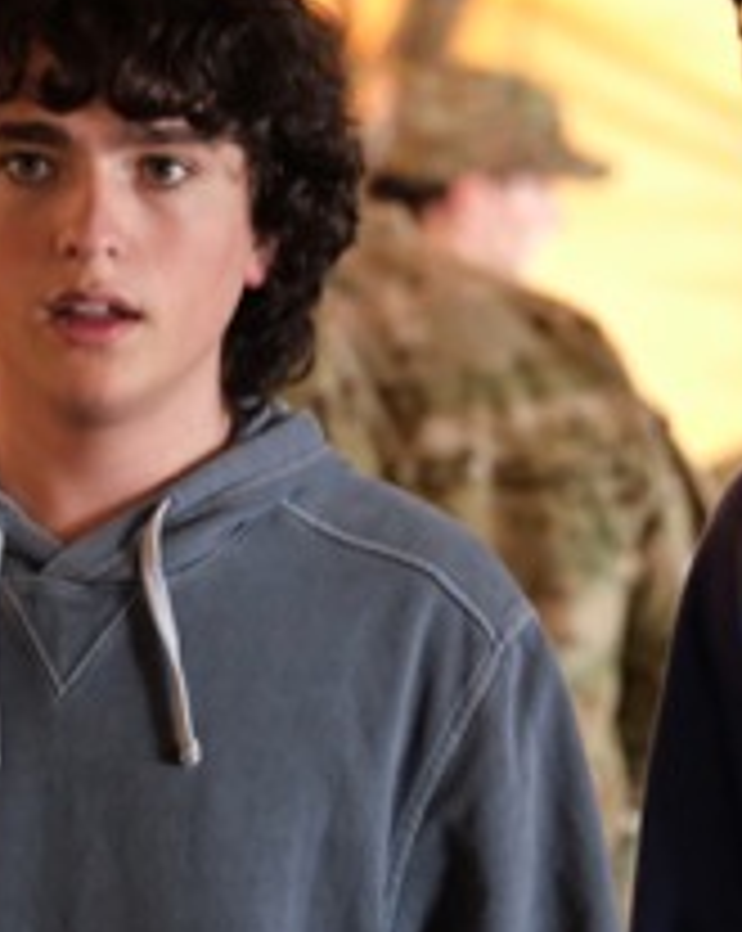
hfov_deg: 4.1
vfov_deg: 5.1
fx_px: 10372
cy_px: 335
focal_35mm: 377
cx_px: 189
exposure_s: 1/250
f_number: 3.6
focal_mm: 110.6
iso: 5000
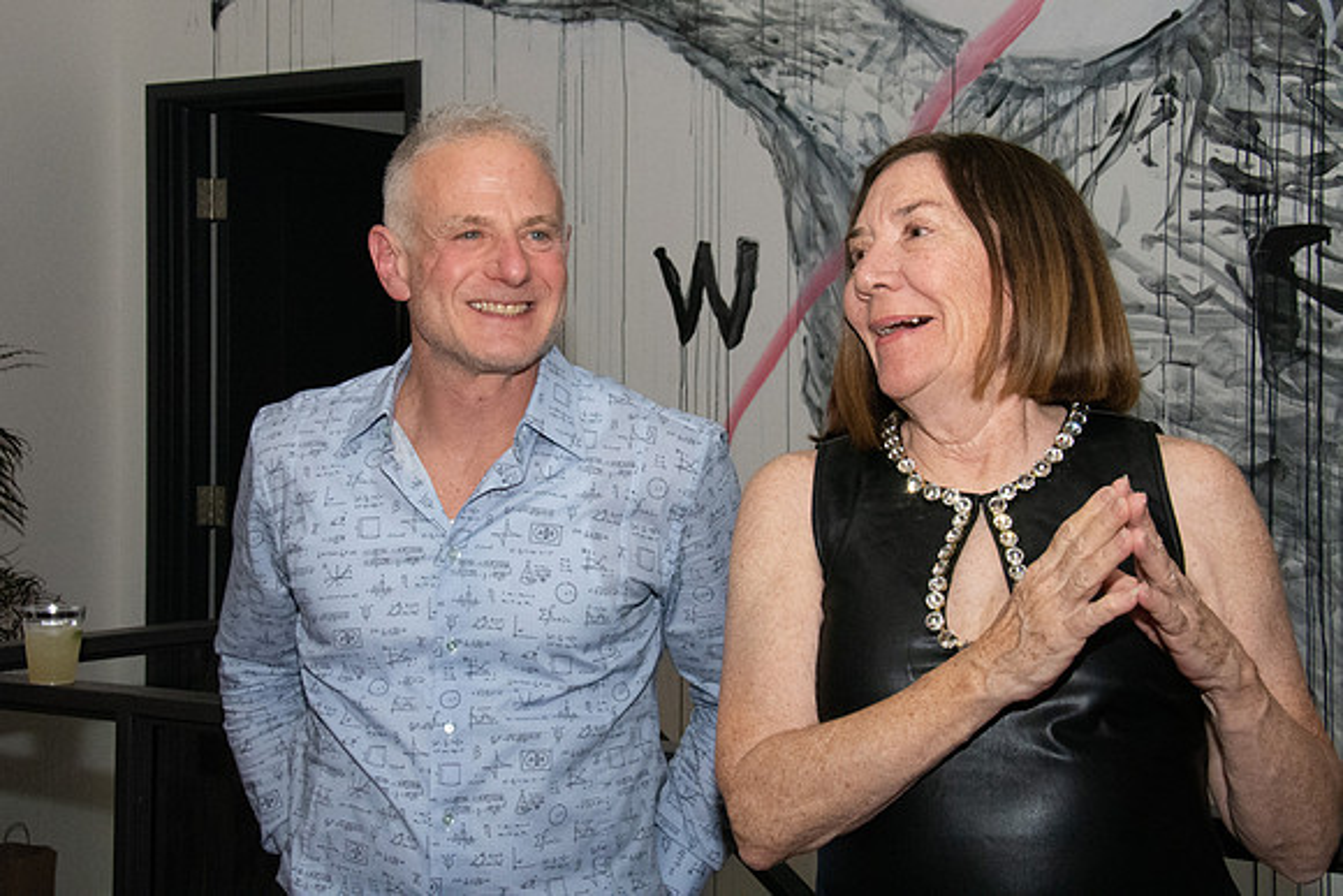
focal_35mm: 65
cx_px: 620
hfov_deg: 31.1
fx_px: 2409
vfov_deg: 21.1
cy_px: 414
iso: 5000
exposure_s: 1/200
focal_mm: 40
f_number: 14
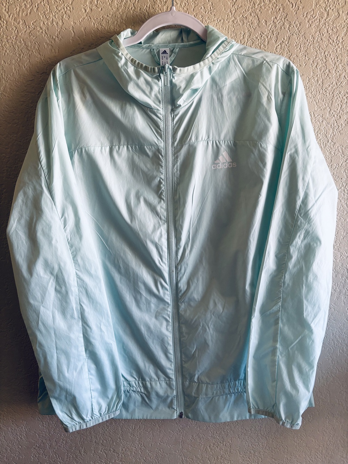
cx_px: 174
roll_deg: +0.6
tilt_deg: -8.4
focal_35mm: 26
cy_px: 232
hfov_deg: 53.1
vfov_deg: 67.3
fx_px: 348
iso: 160
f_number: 1.6
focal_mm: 5.96
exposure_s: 1/60
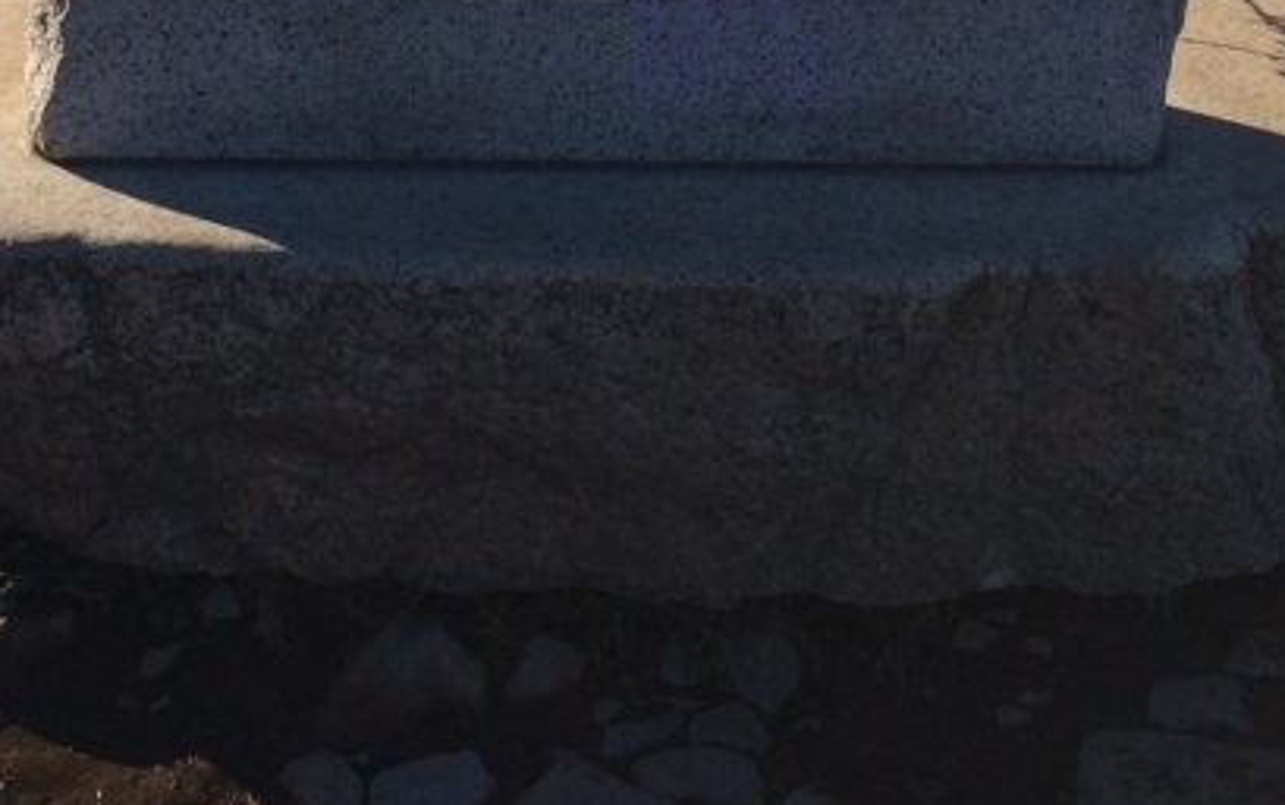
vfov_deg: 15.9
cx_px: 650
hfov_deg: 26.8
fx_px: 2698
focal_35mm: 77
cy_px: -318
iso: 32
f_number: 2.2
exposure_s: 1/2564
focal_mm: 4.15
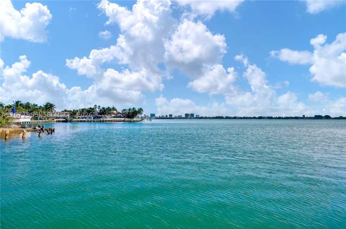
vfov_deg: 54.9
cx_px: 173
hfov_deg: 76.2
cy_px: 114
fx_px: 221
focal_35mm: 23
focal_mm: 23
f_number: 8
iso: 100
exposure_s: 1/200
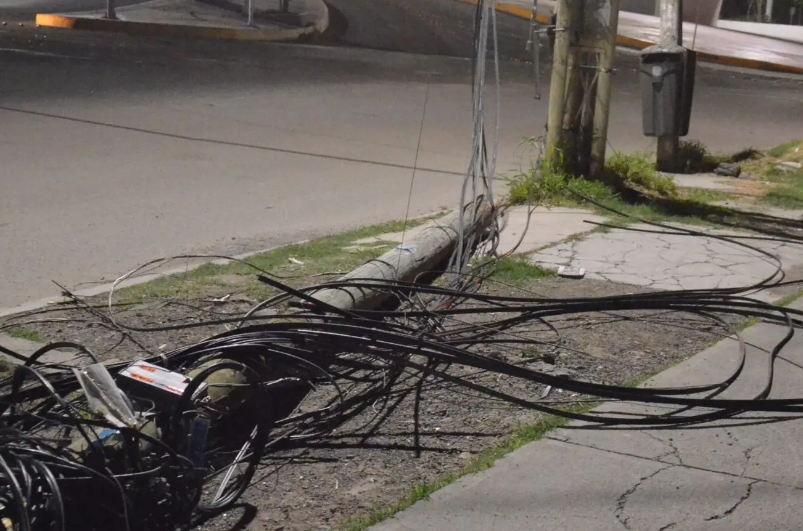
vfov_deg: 22.8
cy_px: 347
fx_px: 1313
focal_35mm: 59
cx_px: 368
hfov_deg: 34.0
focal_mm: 20
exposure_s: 1/40
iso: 6400
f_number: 4.5
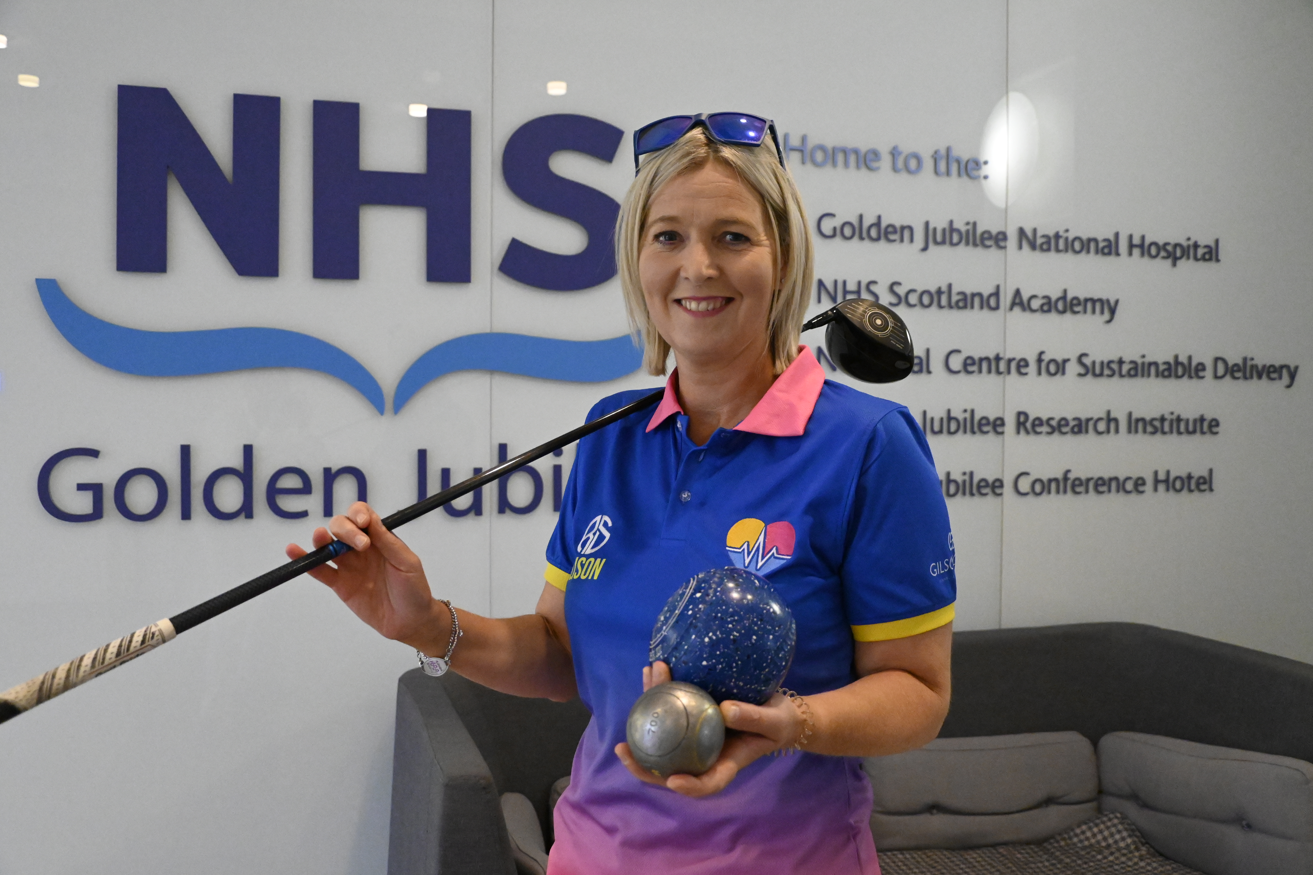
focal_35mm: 33
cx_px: 656
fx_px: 1203
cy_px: 438
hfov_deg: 57.2
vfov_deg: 40.0
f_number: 3.8
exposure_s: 1/250
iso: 8000
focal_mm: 22
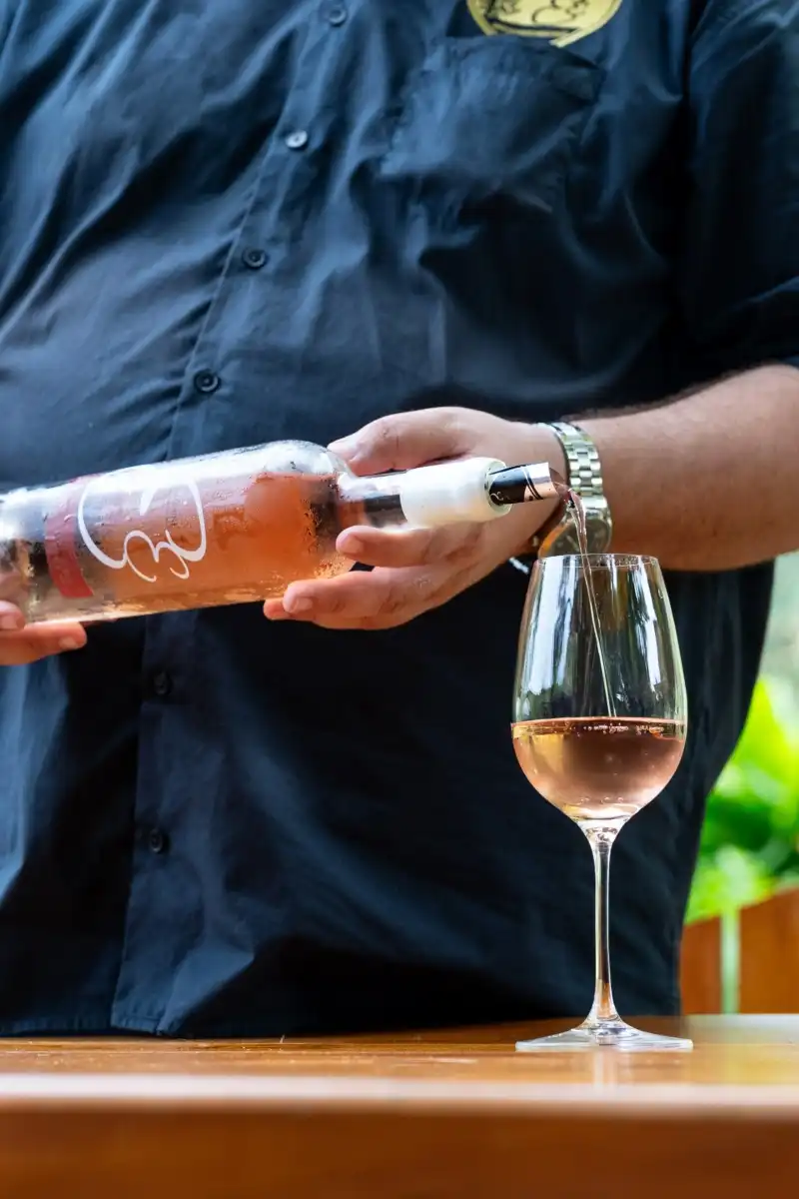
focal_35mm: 105
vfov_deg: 19.5
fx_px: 3495
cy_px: 600
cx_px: 400
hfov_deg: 13.0
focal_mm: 70
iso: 640
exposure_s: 1/640
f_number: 4.5
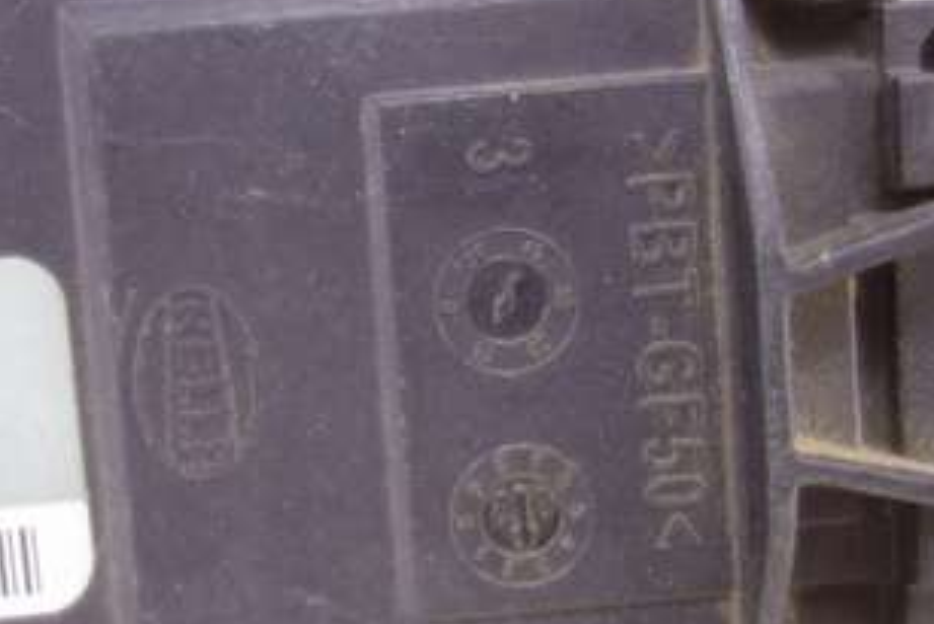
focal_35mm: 70
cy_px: 390
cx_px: 283
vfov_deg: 19.4
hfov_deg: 28.6
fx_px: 1817
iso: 125
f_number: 1.8
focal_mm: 10.4
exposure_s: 1/60
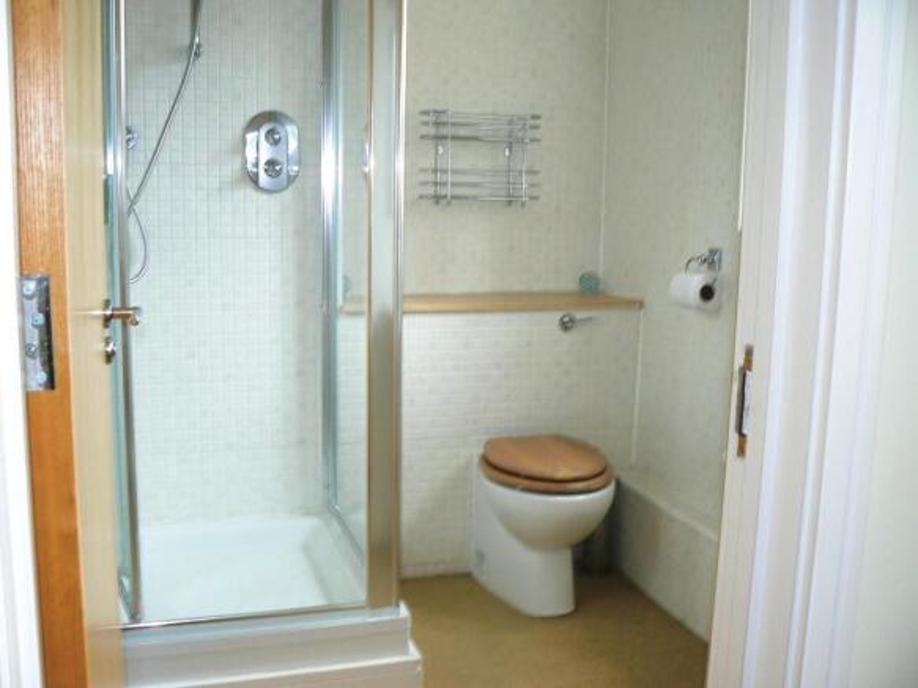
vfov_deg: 39.6
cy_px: 344
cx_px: 459
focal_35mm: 36
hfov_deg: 51.4
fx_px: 955
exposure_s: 1/20
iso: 80
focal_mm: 6
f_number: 2.8
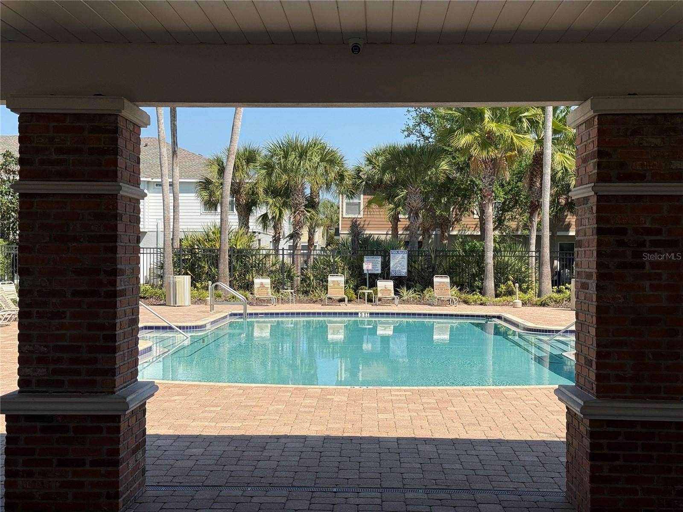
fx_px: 947
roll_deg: +0.0
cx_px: 342
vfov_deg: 30.3
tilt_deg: -0.4
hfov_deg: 39.7
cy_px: 256
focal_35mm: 48
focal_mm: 6.76
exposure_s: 1/4587
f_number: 1.78
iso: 64
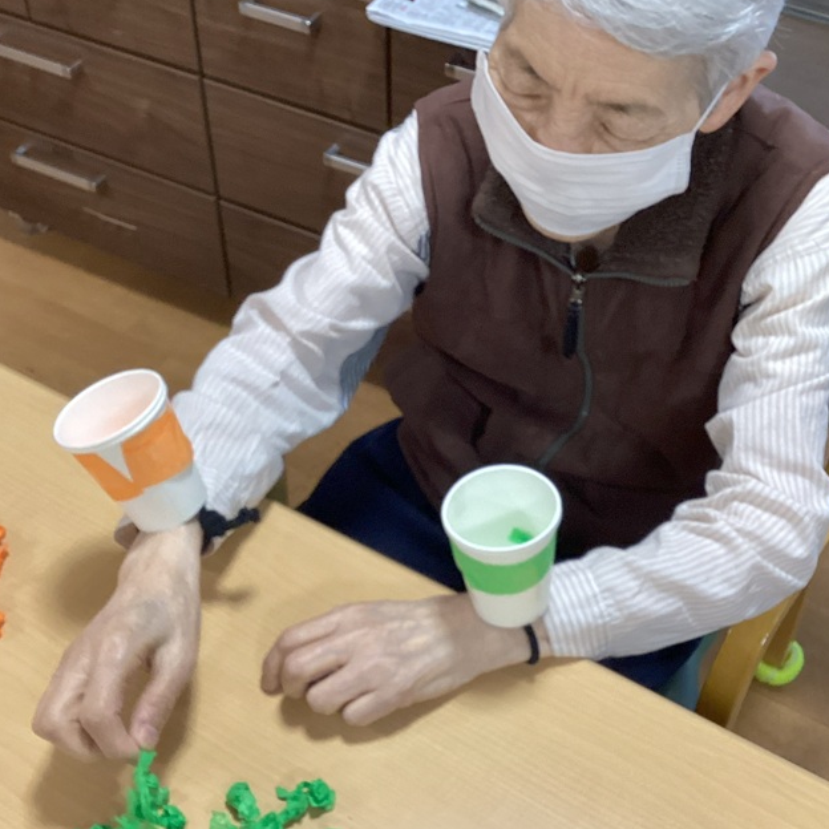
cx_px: 454
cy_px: 478
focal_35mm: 43
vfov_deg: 39.1
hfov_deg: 39.1
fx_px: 1165
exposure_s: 1/60
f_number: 2.4
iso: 160
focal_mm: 3.3
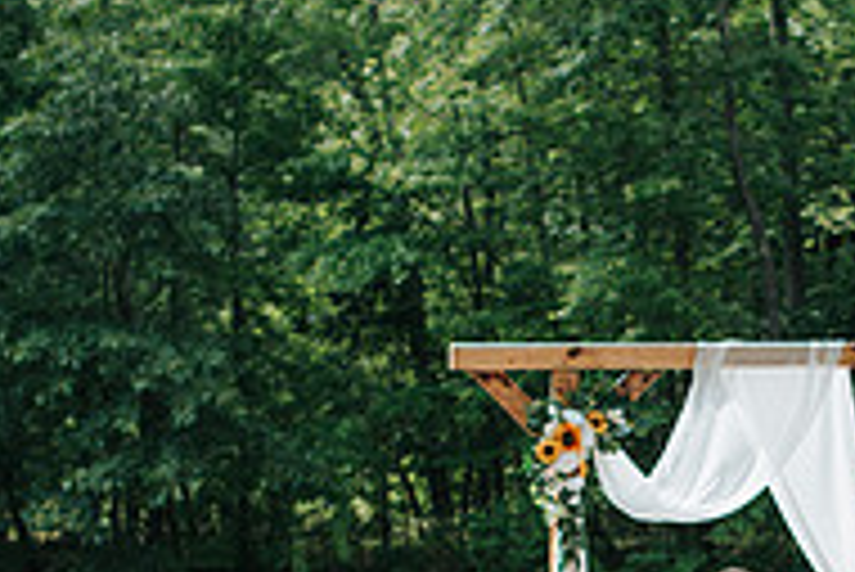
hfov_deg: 12.5
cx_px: 827
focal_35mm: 162
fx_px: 3850
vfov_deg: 8.4
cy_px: 700
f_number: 2.8
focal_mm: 50
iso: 100
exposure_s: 1/800
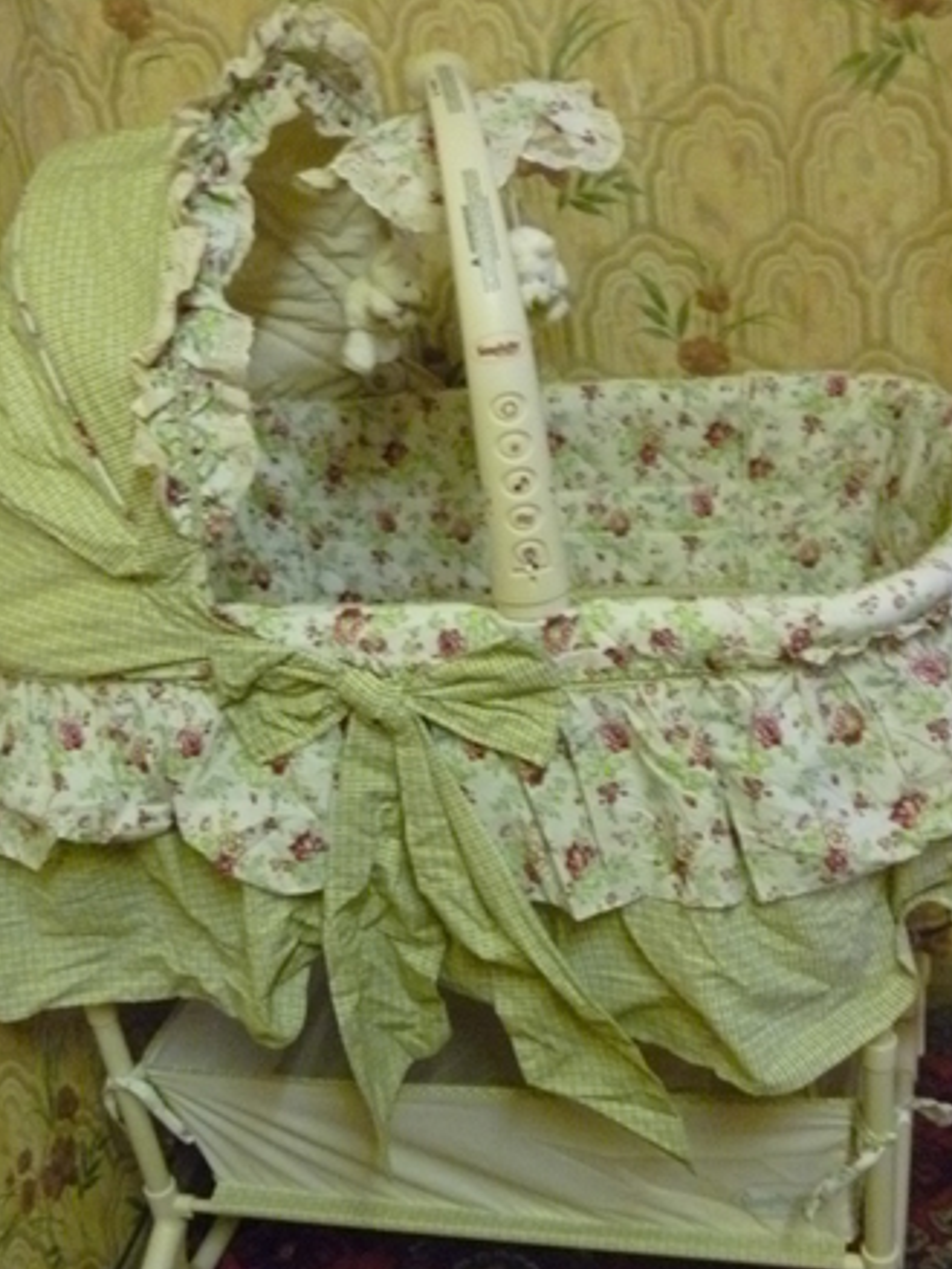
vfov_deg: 42.7
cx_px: 421
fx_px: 1612
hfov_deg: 32.9
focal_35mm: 44
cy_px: 776
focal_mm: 6.3
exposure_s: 1/10
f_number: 3.5
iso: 800
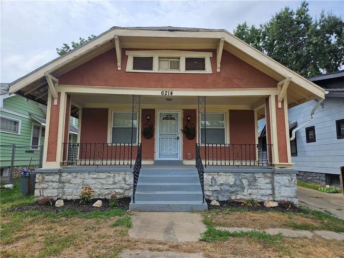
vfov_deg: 58.9
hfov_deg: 73.9
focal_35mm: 23
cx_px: 172
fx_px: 229
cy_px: 129
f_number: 1.8
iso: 25
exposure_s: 1/2327
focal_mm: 5.4
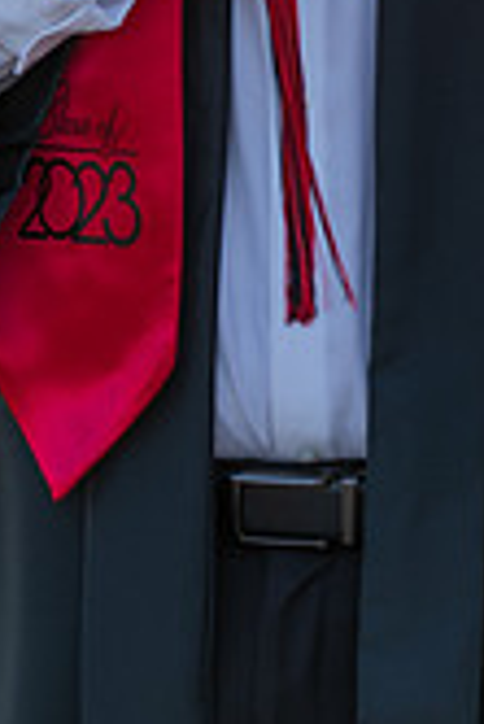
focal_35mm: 331
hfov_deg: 4.2
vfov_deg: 6.2
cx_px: 235
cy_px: -131
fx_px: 6661
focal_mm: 122
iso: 125
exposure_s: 1/250
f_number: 2.8
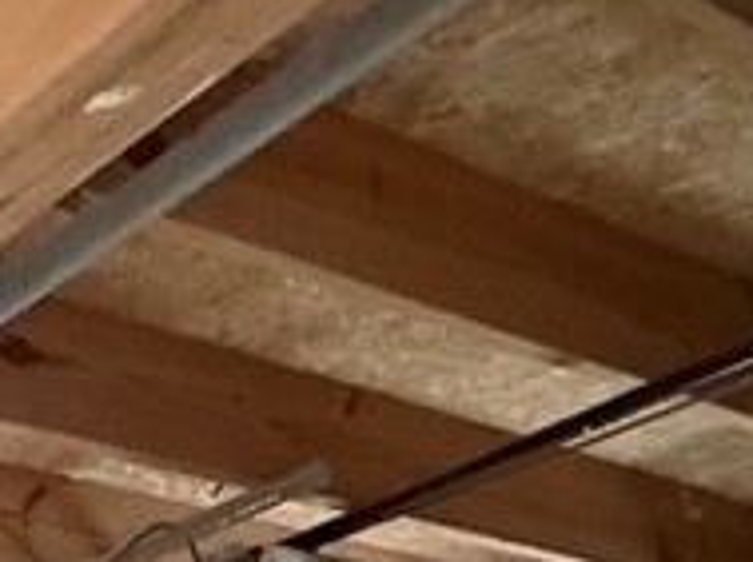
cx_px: -319
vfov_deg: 13.9
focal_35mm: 76
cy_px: 1335
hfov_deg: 22.1
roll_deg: +1.9
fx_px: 1650
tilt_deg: -6.3
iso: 1000
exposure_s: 1/60
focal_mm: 2.22
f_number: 2.2
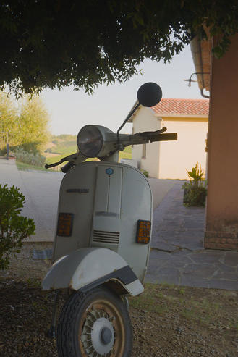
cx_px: 110
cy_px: 188
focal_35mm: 46
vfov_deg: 43.1
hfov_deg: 29.5
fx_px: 452
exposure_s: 1/100
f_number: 5.6
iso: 100
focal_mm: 25
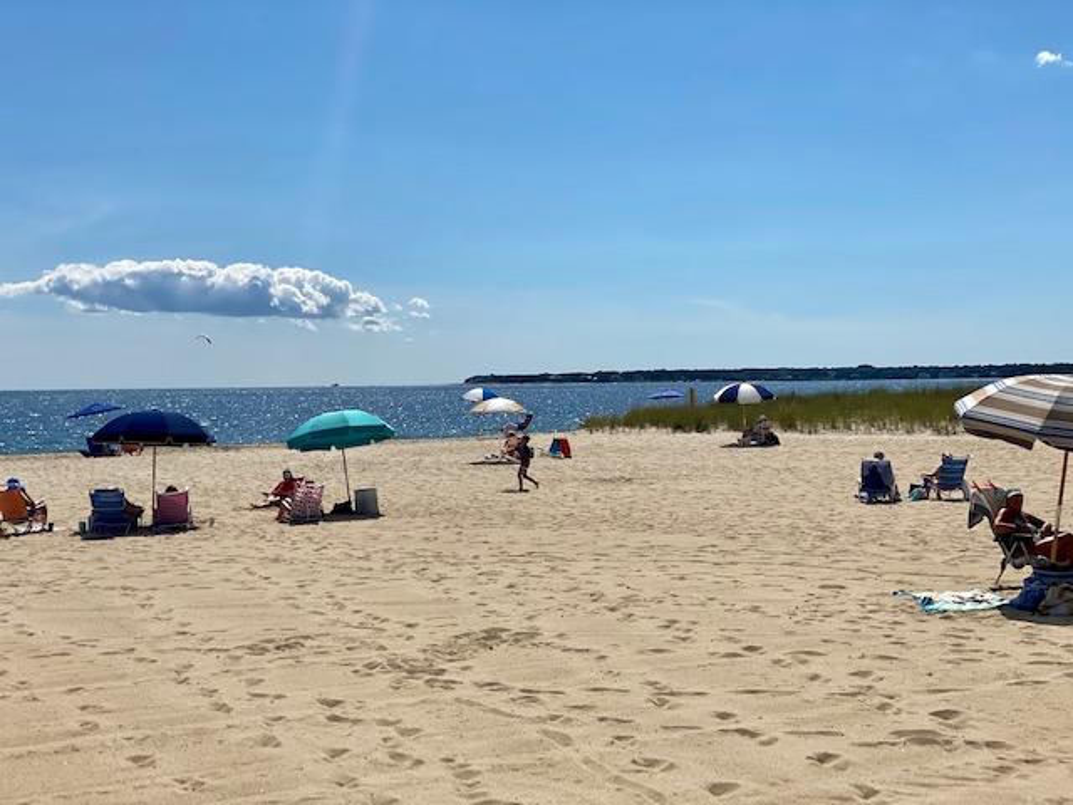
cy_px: 402
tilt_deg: -0.2
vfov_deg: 28.0
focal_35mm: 52
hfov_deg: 36.8
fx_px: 1612
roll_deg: +0.5
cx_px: 536
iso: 25
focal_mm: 6
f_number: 2
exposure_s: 1/5319
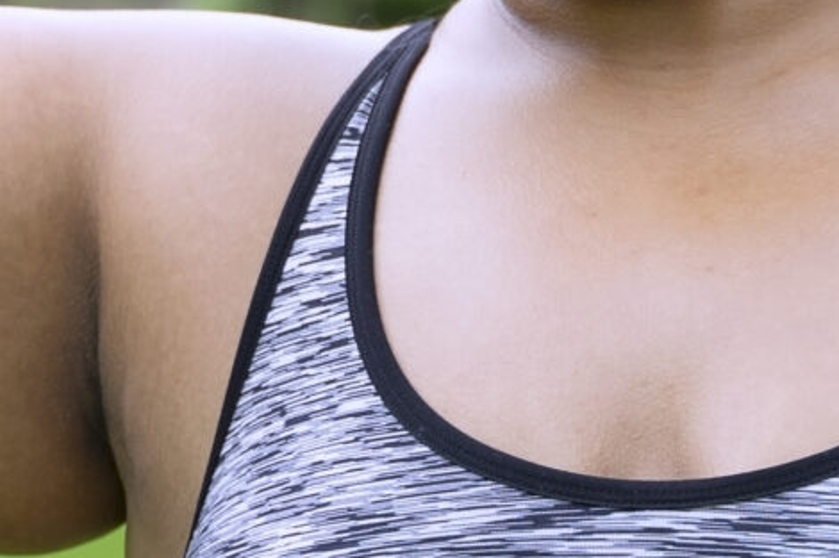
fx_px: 5964
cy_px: -370
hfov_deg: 8.0
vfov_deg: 5.3
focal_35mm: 256
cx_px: 571
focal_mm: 47
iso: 200
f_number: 2.8
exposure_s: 1/500
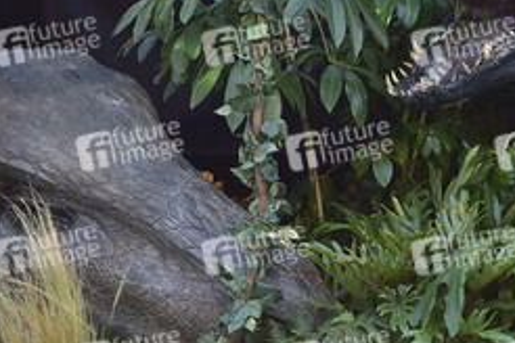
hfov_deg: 37.5
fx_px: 758
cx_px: 283
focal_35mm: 53
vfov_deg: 25.3
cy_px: 94
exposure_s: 1/320
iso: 320
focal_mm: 29
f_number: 6.3
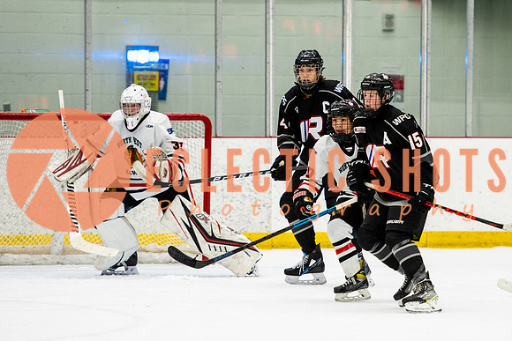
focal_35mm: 336
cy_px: 134
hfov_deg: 6.1
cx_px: 316
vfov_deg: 4.1
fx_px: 4774
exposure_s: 1/640
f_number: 2.8
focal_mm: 180
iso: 2000
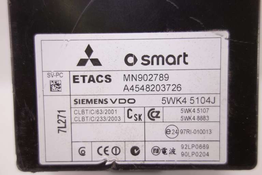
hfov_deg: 65.5
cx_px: 131
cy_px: 88
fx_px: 204
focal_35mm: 28
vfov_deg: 46.4
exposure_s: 1/100
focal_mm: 10.4
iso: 125
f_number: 2.2
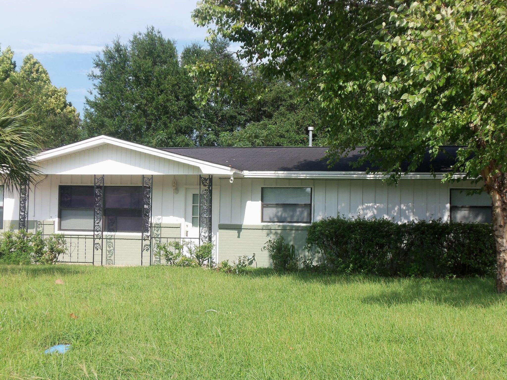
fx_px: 703
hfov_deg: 39.7
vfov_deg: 30.3
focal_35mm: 48
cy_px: 190
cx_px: 254
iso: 64
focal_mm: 8.7
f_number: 3.8
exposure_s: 1/500
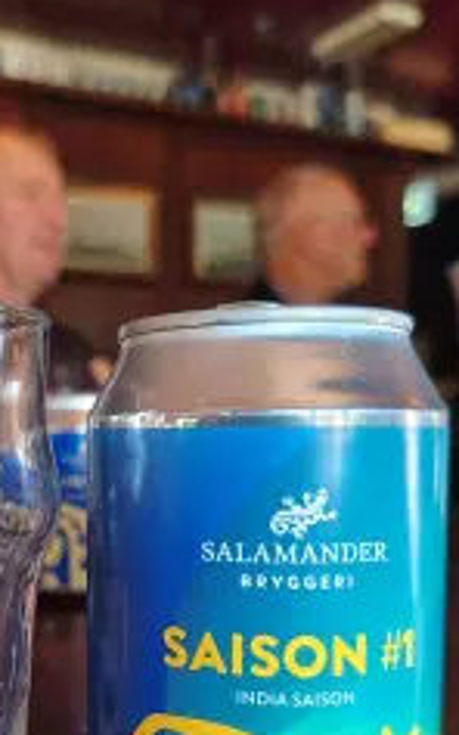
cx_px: 37
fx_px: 861
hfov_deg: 28.6
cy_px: 509
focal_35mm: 43
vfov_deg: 45.3
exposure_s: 1/33.3
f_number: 1.75
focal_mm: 5.25
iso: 253
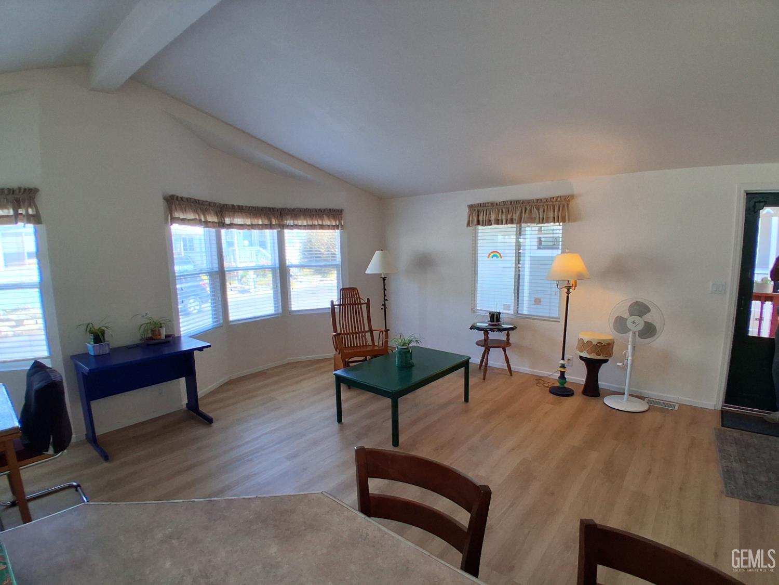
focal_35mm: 17
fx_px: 383
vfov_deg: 74.7
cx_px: 390
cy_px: 292
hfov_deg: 91.0
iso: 125
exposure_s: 1/120
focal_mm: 1.4
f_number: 2.2
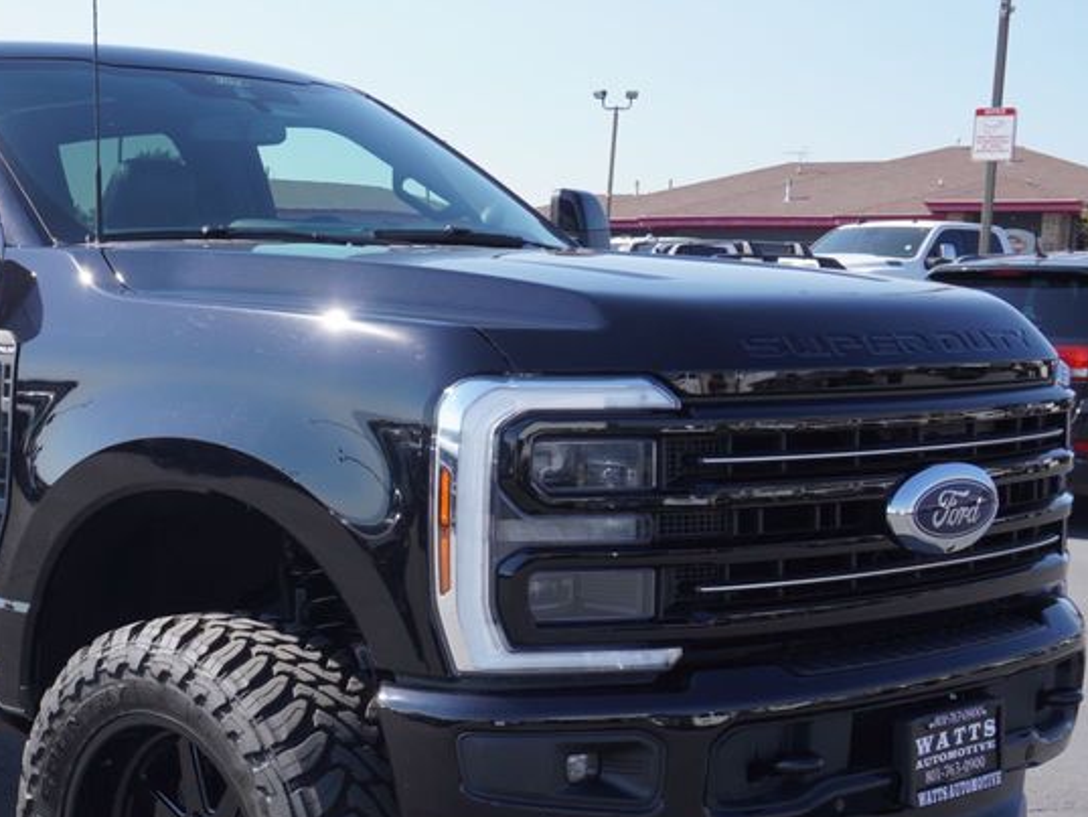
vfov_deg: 22.1
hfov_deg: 28.5
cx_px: 166
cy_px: 592
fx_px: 2075
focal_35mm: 66
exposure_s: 1/200
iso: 100
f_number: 7.1
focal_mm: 24
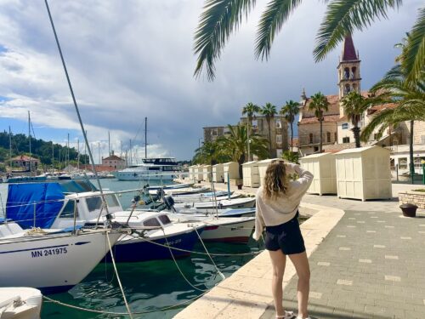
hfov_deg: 71.6
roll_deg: -0.2
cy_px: 160
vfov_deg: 56.8
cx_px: 212
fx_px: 295
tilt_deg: +1.0
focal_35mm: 24
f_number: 1.78
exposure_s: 1/10753
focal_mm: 6.86
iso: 80
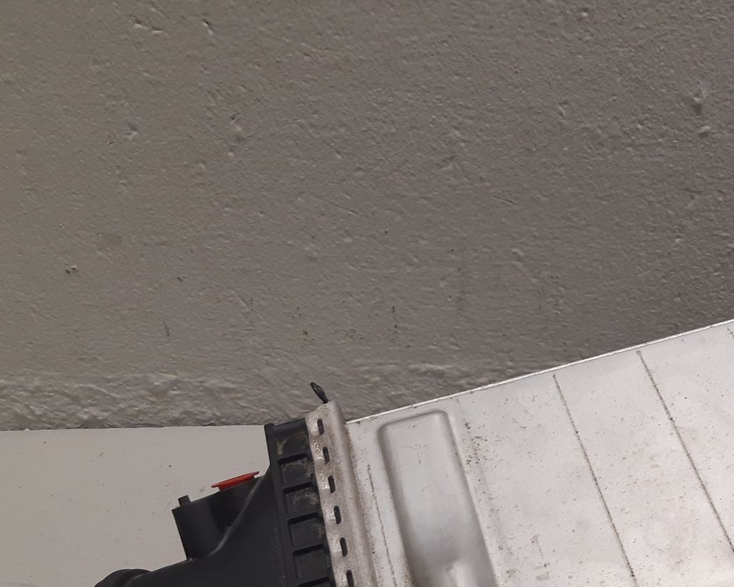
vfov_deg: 30.1
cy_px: 469
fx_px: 1065
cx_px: 654
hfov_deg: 35.9
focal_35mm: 49
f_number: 1.7
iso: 100
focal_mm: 3.93
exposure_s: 1/50
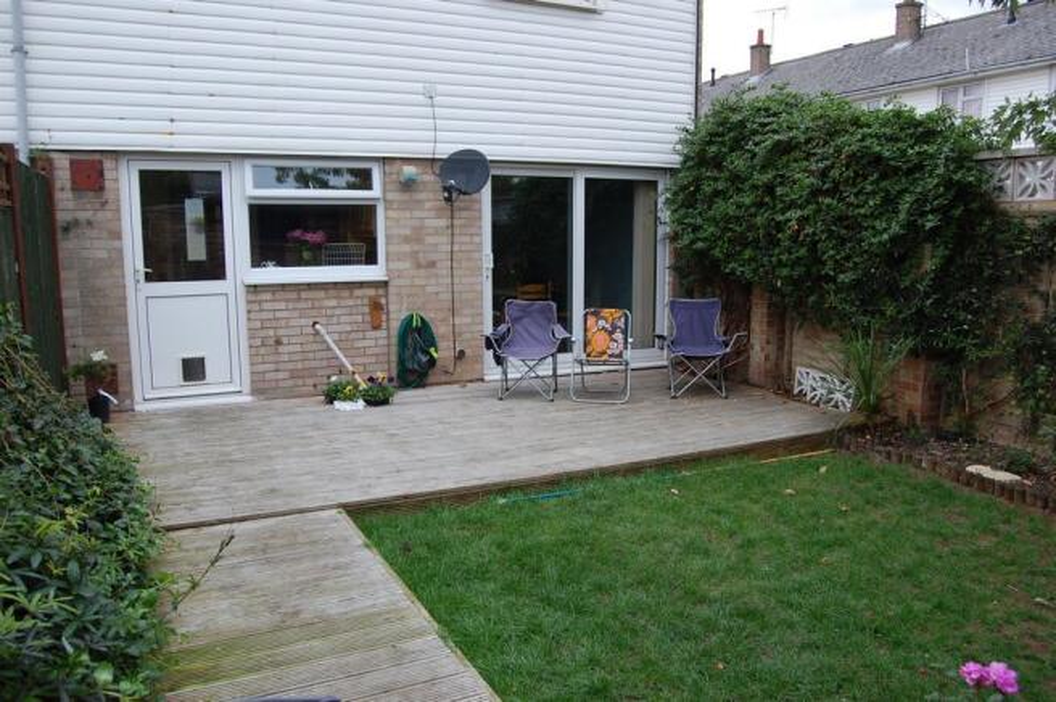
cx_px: 528
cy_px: 351
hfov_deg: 67.4
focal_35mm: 27
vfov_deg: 47.8
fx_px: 791
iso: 200
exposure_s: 1/160
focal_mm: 18
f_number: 6.3
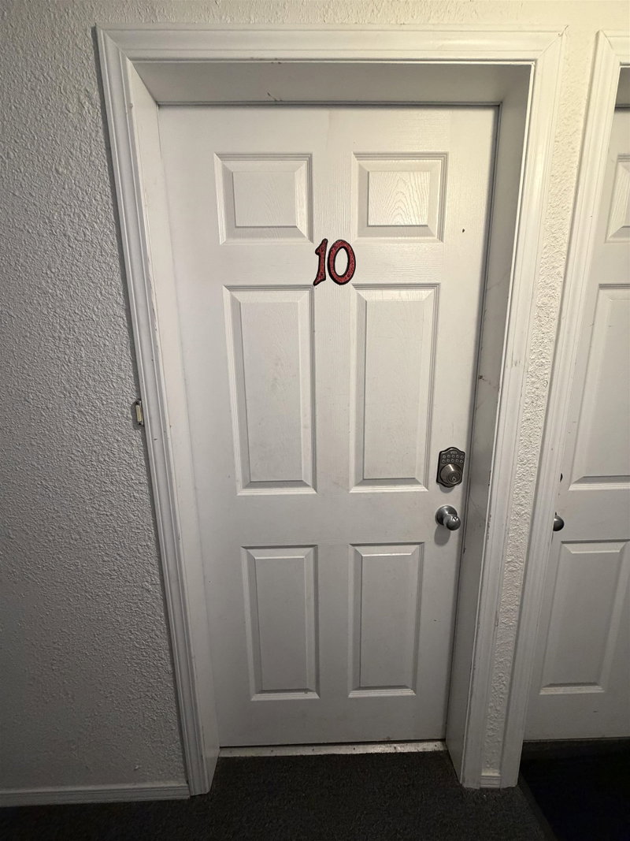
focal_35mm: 14
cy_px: 420
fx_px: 340
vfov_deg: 102.1
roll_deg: +0.9
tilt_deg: -12.2
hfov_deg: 85.7
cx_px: 315
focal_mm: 2.22
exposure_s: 1/60
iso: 400
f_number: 2.2
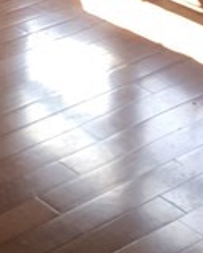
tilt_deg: -8.0
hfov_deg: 10.7
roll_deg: +2.9
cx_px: -216
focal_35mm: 131
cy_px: -275
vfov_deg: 12.6
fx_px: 984
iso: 20
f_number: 1.8
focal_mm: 3.99
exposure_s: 1/40
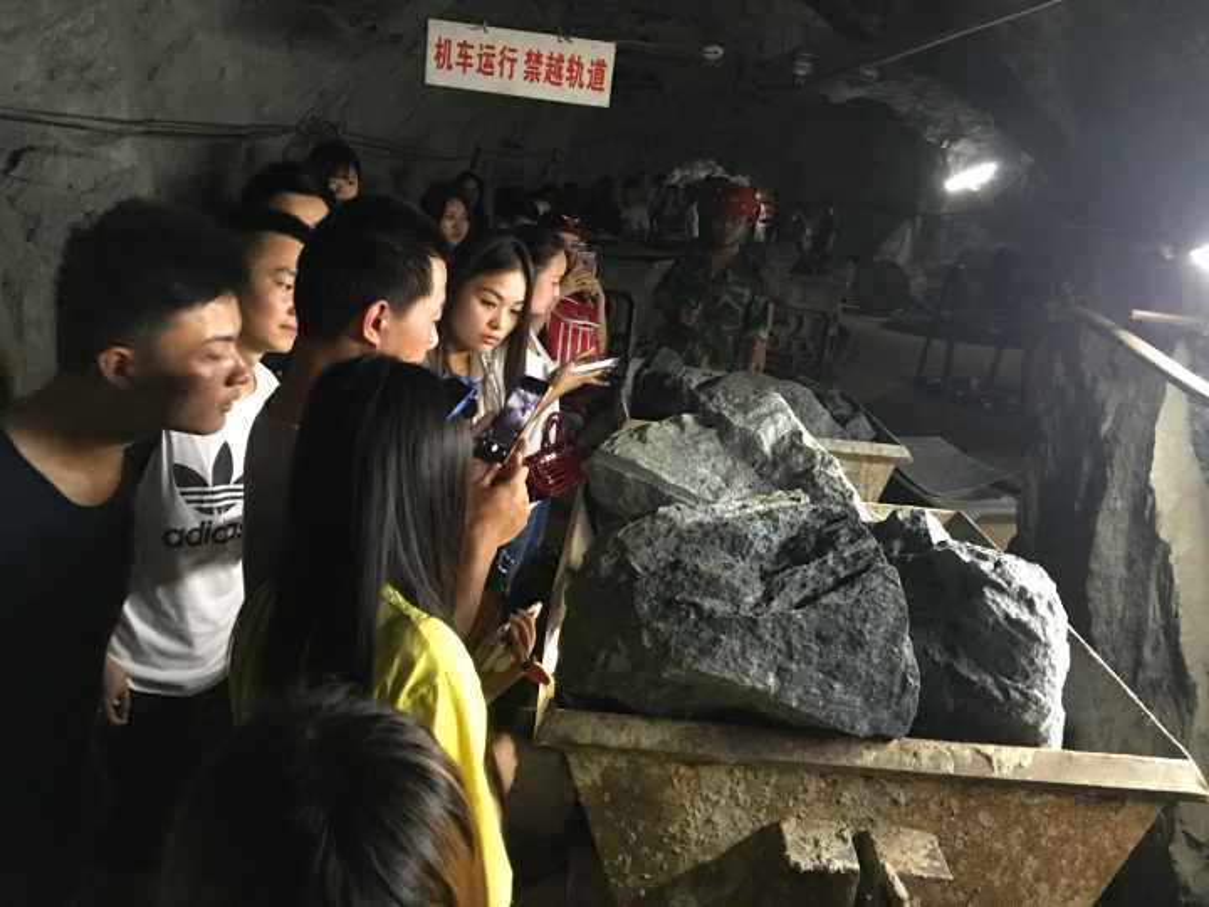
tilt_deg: -14.8
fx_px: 1013
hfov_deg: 61.7
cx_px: 604
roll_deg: -8.0
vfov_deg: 48.2
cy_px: 454
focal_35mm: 29
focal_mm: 4.15
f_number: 2.2
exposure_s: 1/8
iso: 160
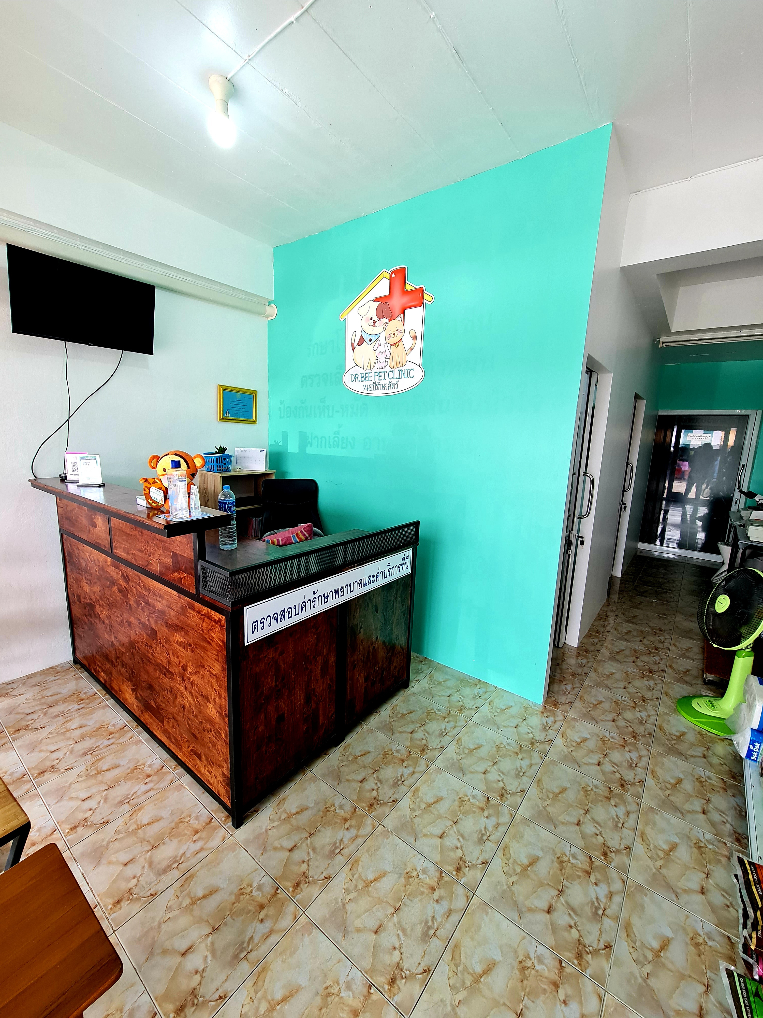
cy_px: 509
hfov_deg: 89.9
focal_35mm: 13
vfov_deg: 106.2
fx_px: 382
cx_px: 382
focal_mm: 2.2
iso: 80
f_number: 2.2
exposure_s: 1/100
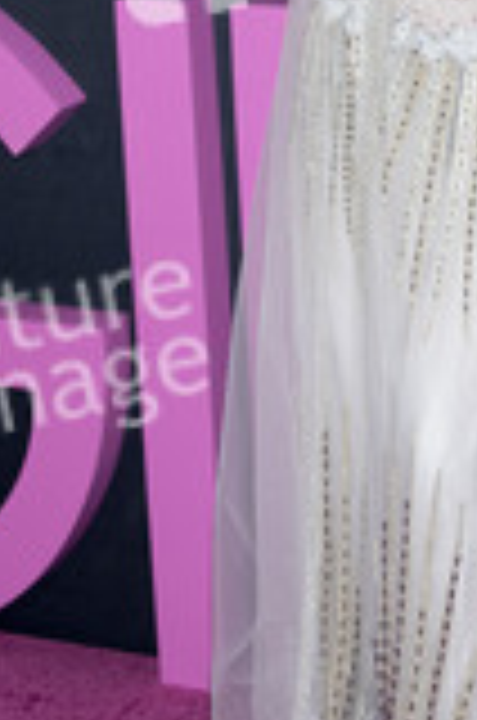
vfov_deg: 21.2
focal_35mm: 95
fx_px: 1896
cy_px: 144
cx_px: 468
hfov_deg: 14.1
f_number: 6.3
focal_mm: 38
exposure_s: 1/200
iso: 400
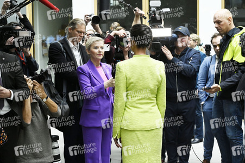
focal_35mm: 55
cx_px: 122
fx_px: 374
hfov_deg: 36.3
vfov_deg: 24.6
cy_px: 82
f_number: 5.6
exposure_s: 1/500
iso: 5000
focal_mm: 55
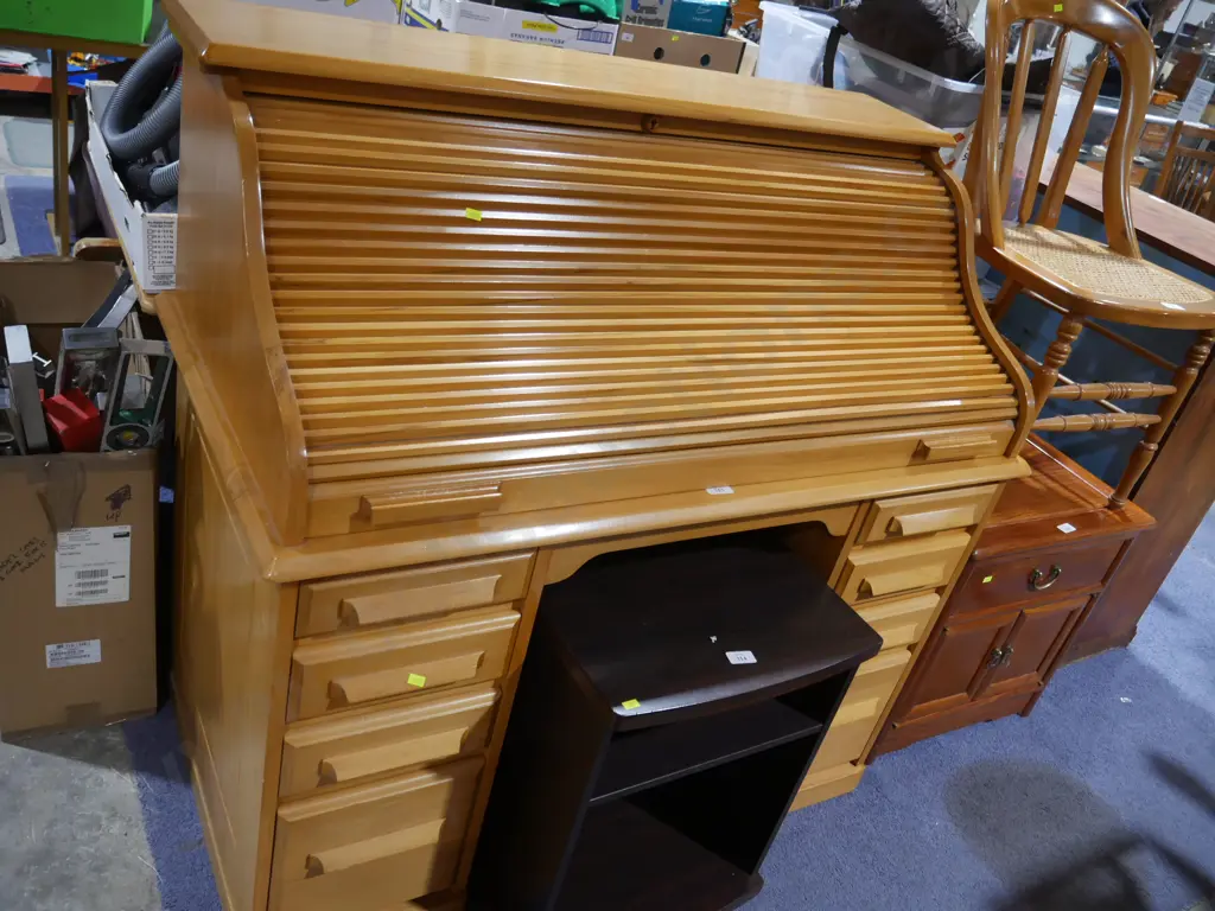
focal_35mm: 28
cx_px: 608
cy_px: 456
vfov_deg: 49.7
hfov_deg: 63.4
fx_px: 983
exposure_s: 1/60
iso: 640
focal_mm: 14
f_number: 3.5
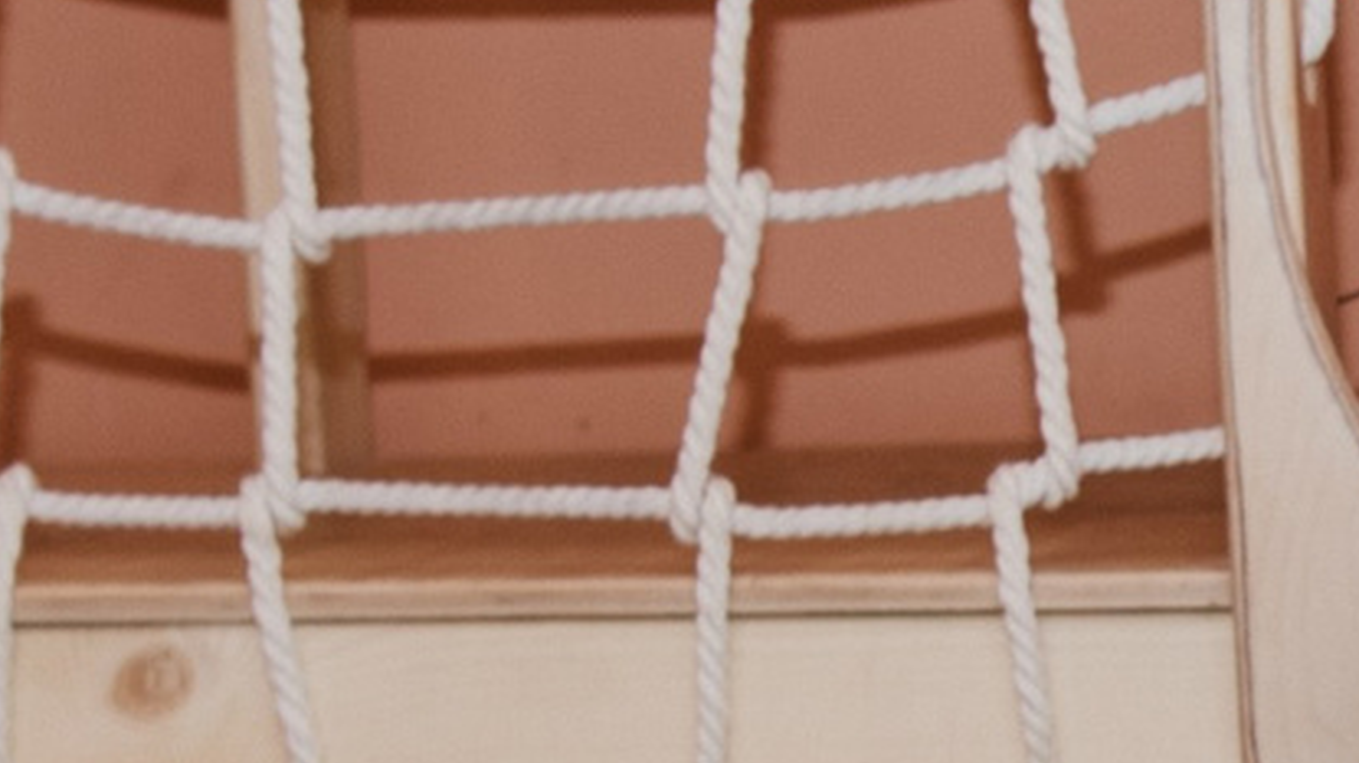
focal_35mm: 207
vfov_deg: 5.8
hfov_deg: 9.8
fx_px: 7456
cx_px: 2479
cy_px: 964
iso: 100
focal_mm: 32
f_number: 3.5
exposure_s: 1/160
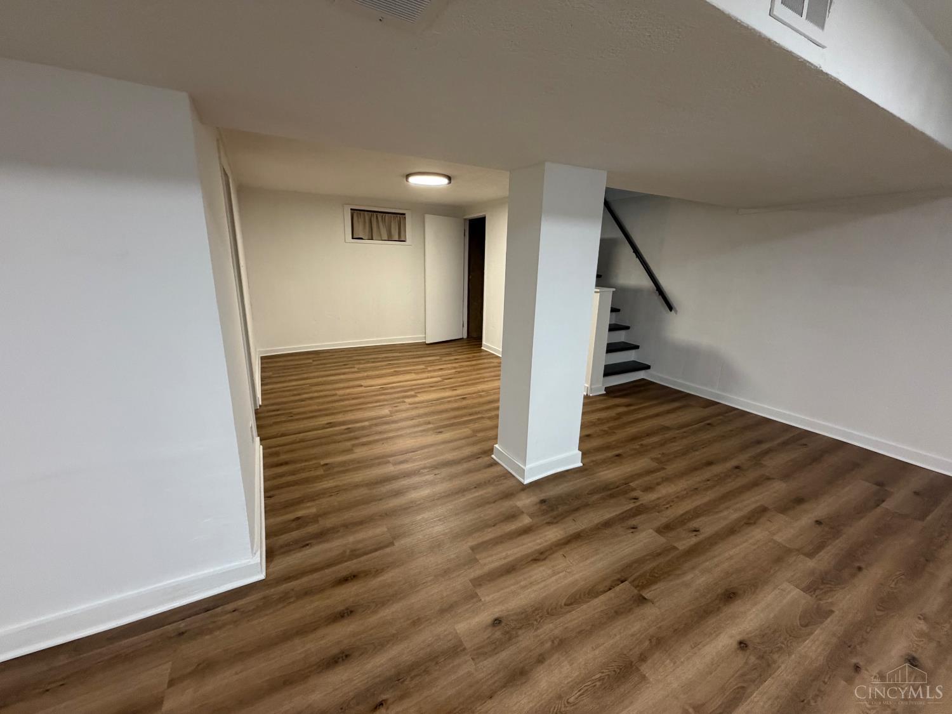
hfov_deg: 102.1
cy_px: 357
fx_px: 385
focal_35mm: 14
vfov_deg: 85.7
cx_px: 476
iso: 320
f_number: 2.2
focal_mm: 2.22
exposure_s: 1/60
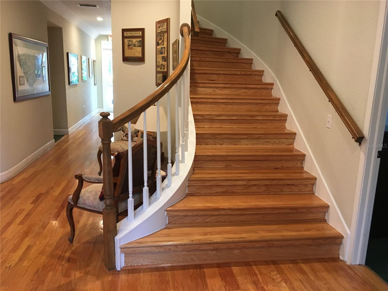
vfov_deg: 48.2
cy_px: 146
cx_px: 194
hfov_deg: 61.7
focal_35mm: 29
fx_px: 325
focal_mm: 4.15
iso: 160
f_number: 2.2
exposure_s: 1/30
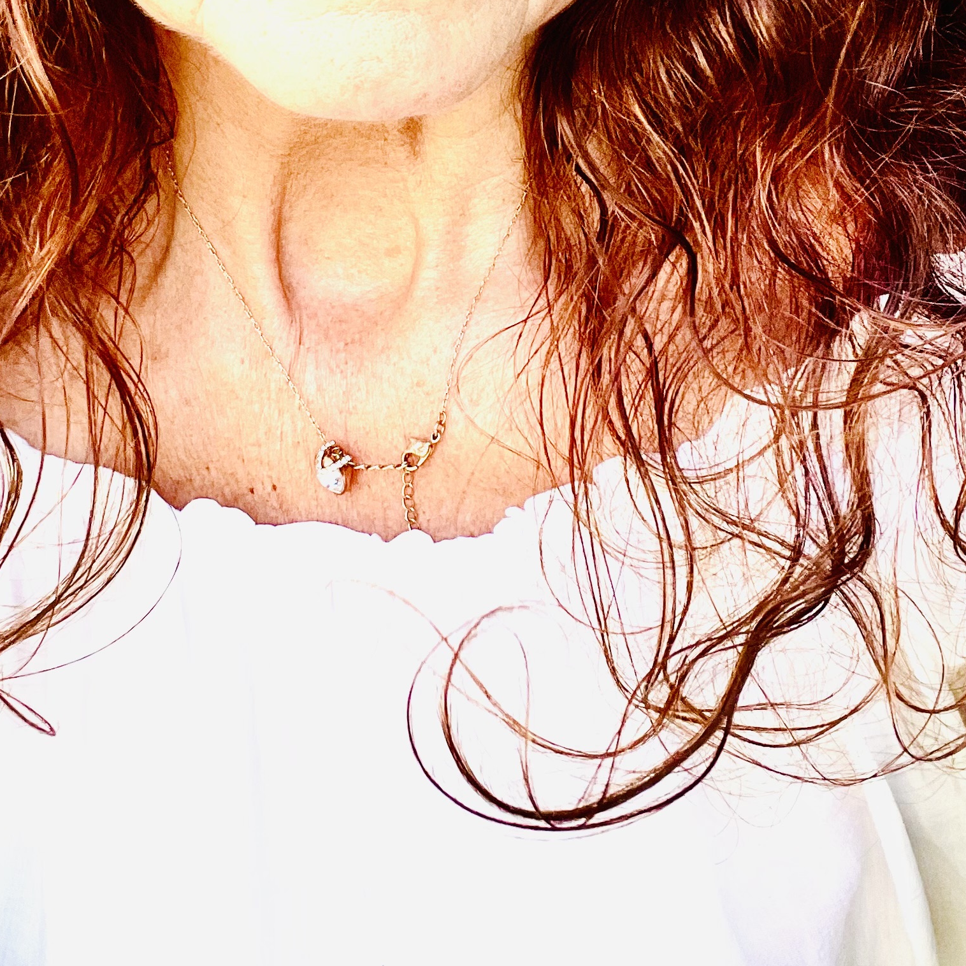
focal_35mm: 54
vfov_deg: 30.9
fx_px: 1705
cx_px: 456
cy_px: 199
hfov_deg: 31.6
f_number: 2.2
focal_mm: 2.71
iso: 64
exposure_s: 1/121
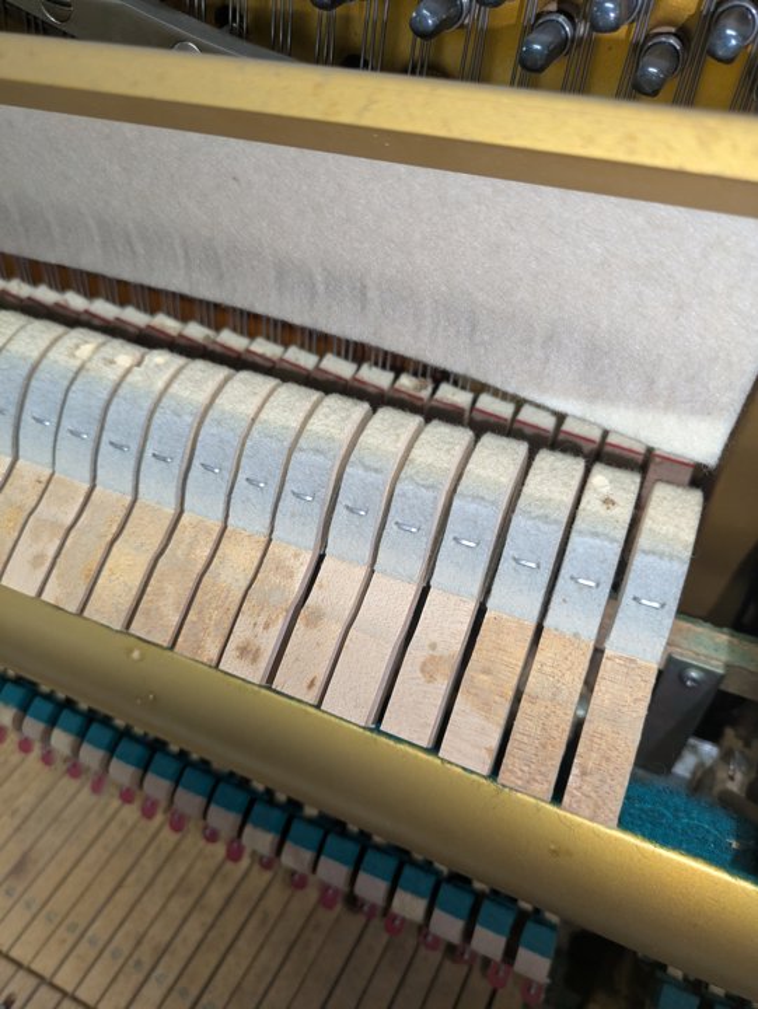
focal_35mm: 25
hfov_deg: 54.9
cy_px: 504
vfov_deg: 69.4
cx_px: 379
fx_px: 729
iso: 305
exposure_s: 1/100
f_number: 1.89
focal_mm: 5.43
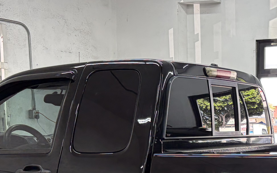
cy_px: 208
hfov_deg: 24.9
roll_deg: -0.7
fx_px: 612
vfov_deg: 15.5
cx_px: 238
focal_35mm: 81
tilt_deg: -7.0
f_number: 1.6
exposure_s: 1/120
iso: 80
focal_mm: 5.96
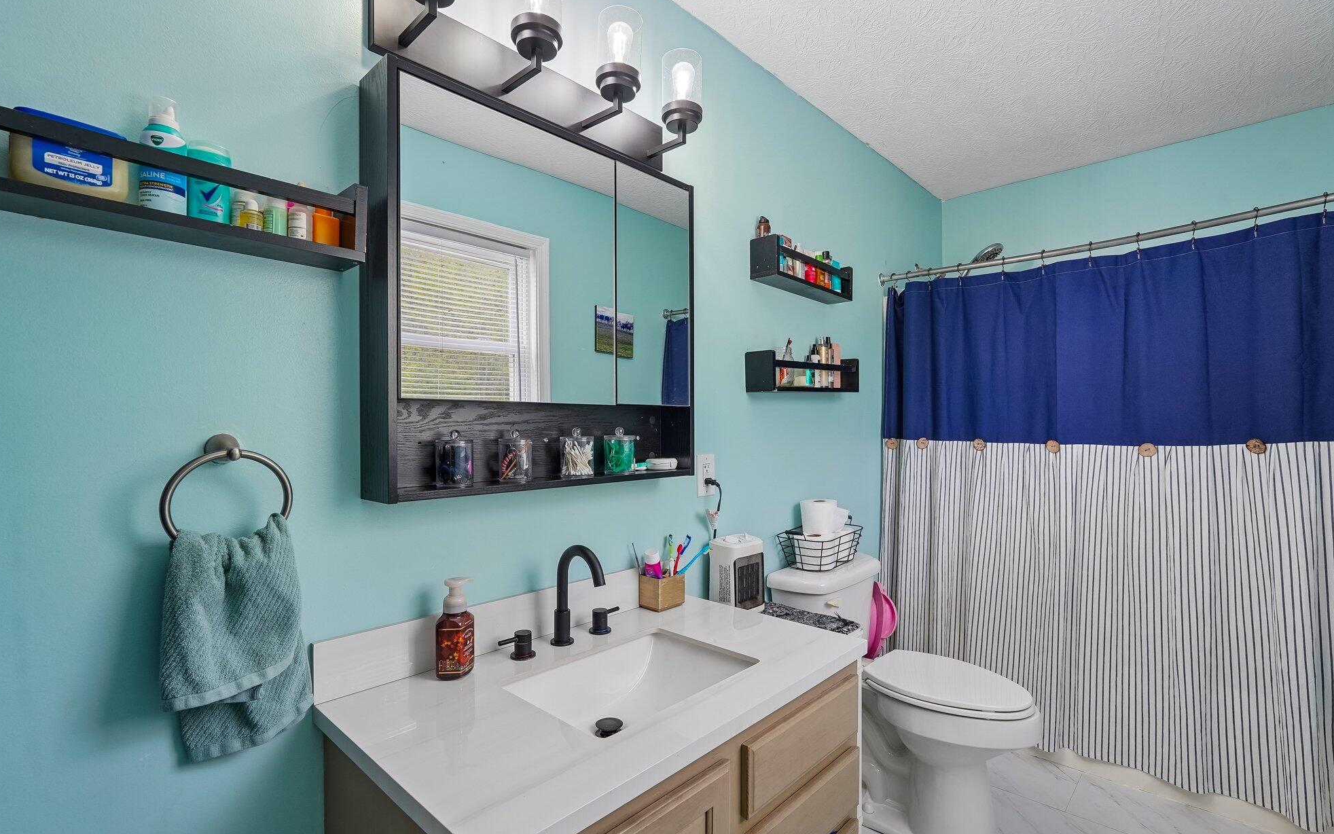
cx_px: 675
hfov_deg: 94.4
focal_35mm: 17
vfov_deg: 68.0
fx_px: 618
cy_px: 434
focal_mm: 16
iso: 320
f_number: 8
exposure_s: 1/30
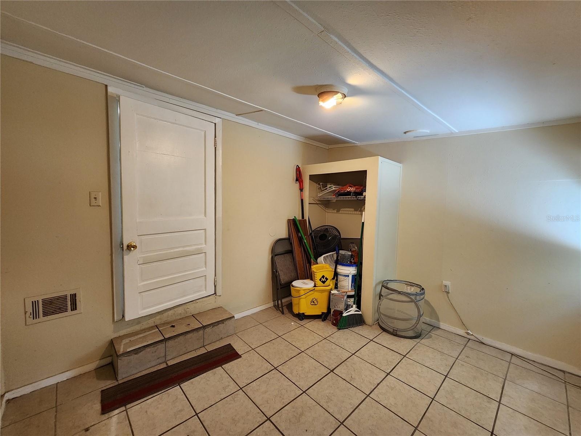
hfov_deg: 106.2
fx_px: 218
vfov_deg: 89.9
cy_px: 218
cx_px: 290
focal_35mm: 13
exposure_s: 1/60
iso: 400
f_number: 2.2
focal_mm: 2.2
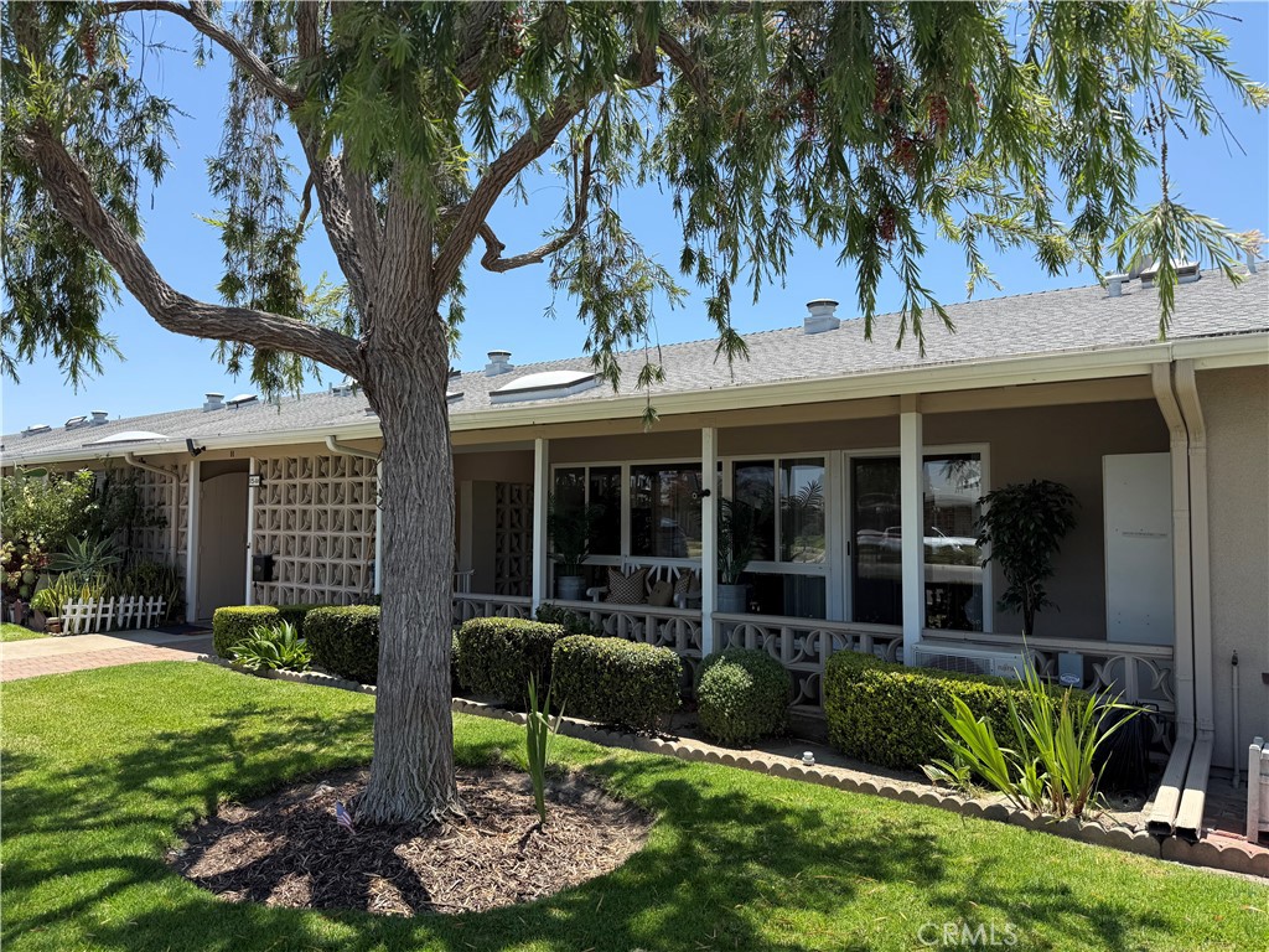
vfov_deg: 56.8
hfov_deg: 71.6
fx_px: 880
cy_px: 476
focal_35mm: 24
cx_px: 634
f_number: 1.78
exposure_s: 1/2611
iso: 80
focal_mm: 6.76
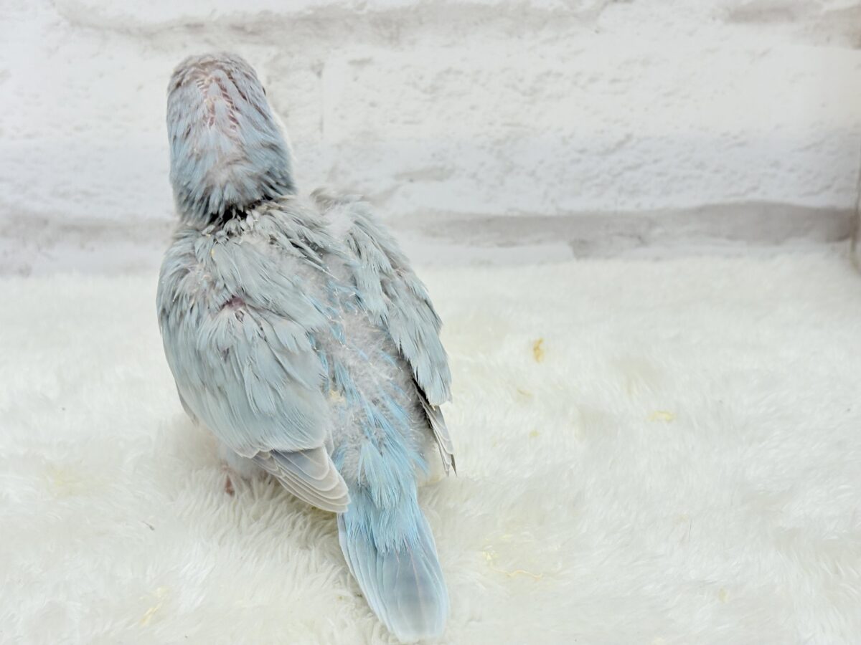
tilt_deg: -23.0
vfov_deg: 28.0
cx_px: 430
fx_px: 1293
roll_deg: +1.9
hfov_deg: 36.8
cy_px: 322
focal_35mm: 52
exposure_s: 1/100
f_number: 1.6
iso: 64
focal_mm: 5.96
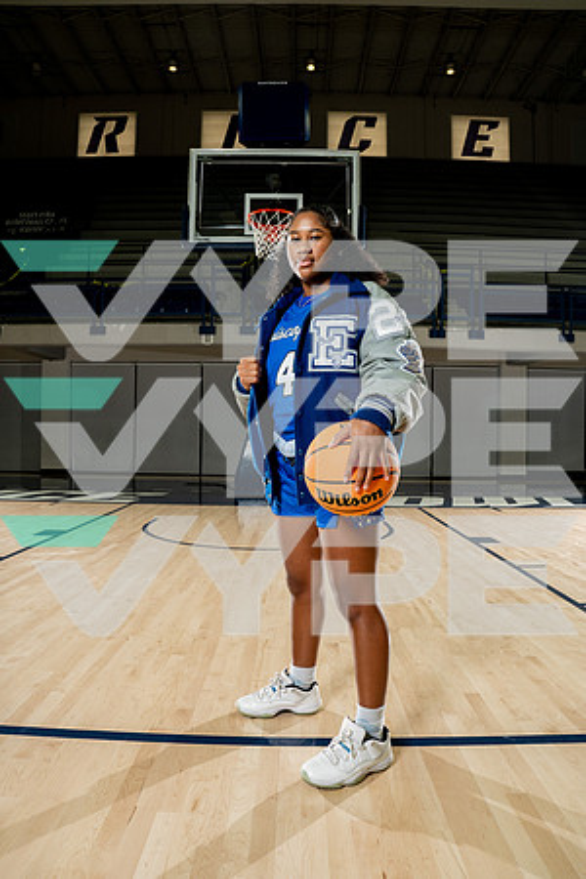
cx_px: 293
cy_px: 440
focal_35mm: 24
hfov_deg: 53.1
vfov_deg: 73.7
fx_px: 586
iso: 640
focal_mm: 24
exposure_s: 1/250
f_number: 8
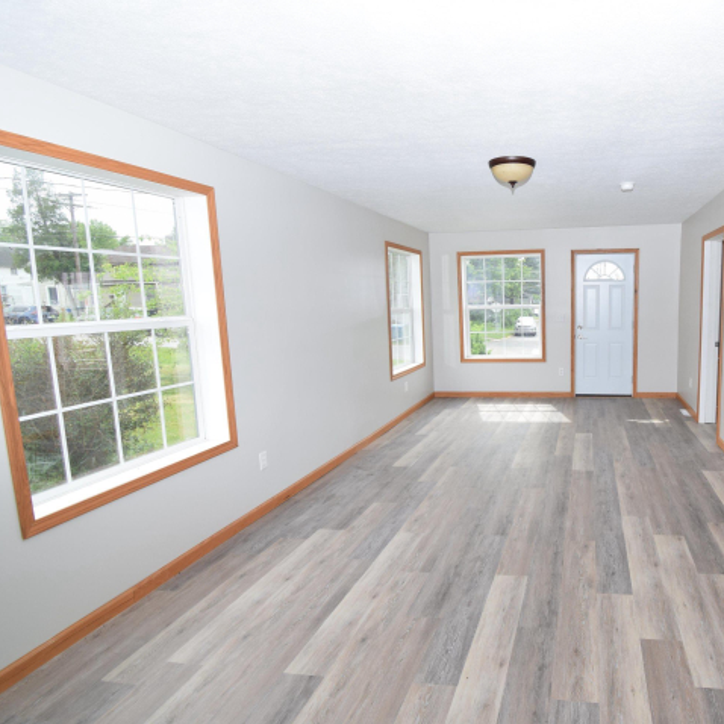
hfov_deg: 70.8
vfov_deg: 74.8
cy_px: 364
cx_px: 524
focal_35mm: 20
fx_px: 473
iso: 400
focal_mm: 10
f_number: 7.1
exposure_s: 1/200
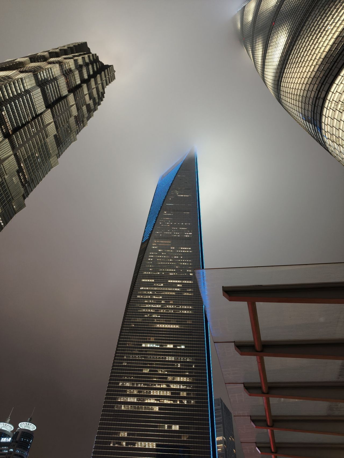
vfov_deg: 73.9
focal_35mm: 23
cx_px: 172
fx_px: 305
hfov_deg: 58.9
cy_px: 229
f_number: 1.5
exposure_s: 1/100
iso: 2000
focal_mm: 6.75
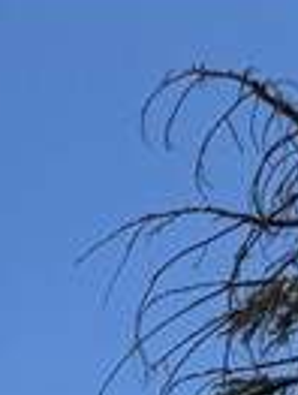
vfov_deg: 8.9
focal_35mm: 187
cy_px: 1131
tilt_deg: +3.2
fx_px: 2136
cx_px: -966
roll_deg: -1.3
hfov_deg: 6.3
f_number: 1.78
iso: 80
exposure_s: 1/6410
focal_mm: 6.76
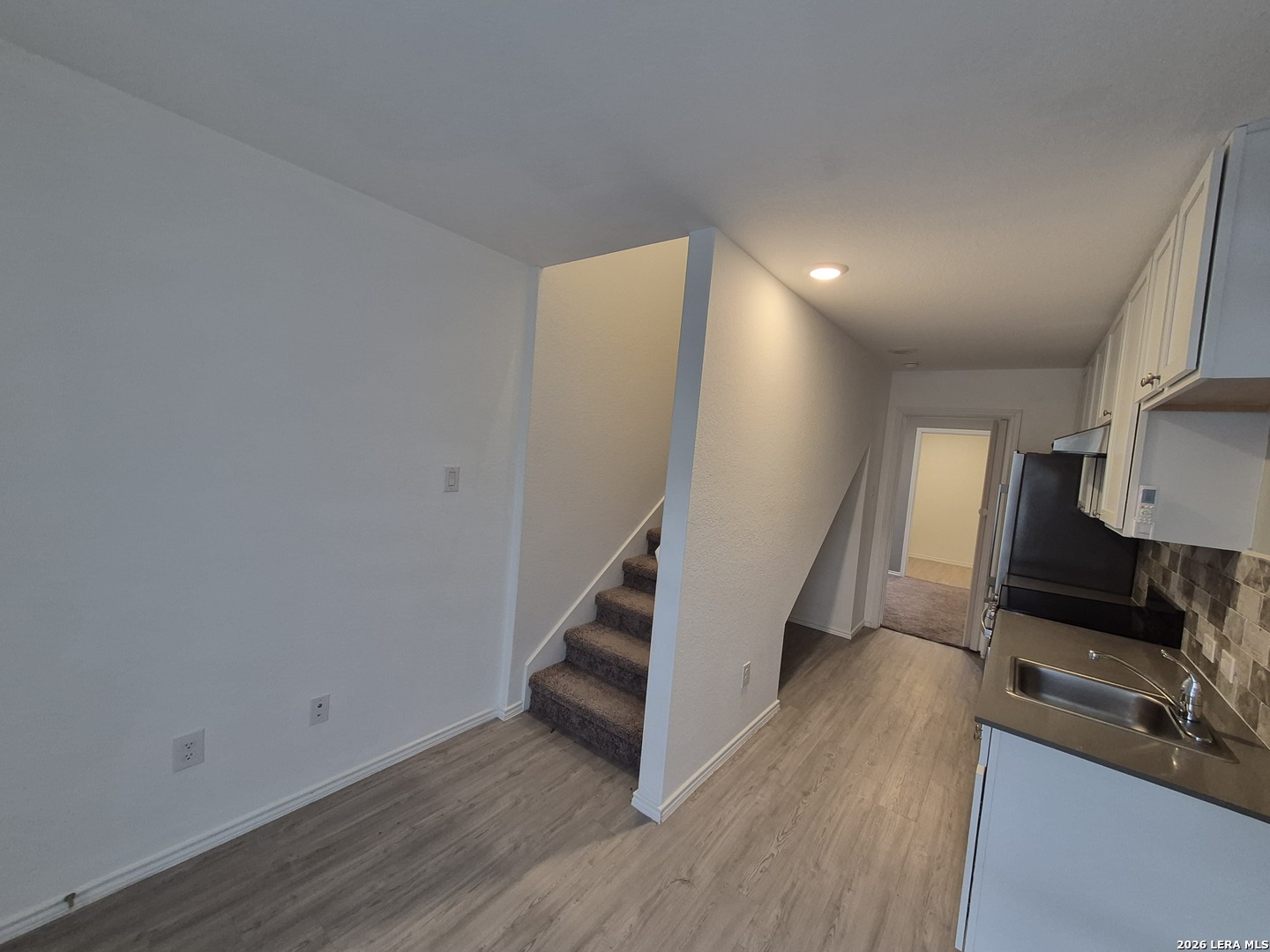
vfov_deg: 89.9
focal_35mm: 13
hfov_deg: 106.2
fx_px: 477
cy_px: 476
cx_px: 635
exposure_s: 1/60
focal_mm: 1.74
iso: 250
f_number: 2.2
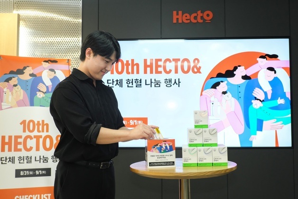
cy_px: 100
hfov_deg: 48.5
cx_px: 149
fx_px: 331
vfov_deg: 33.4
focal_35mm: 40
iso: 3200
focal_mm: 26.4
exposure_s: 1/125
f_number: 4.4
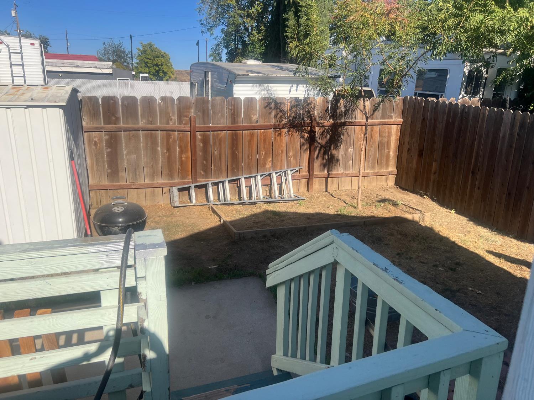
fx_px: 401
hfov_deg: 67.3
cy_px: 200
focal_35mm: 26
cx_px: 267
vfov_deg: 53.1
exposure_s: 1/3571
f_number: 1.5
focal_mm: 5.7
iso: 50
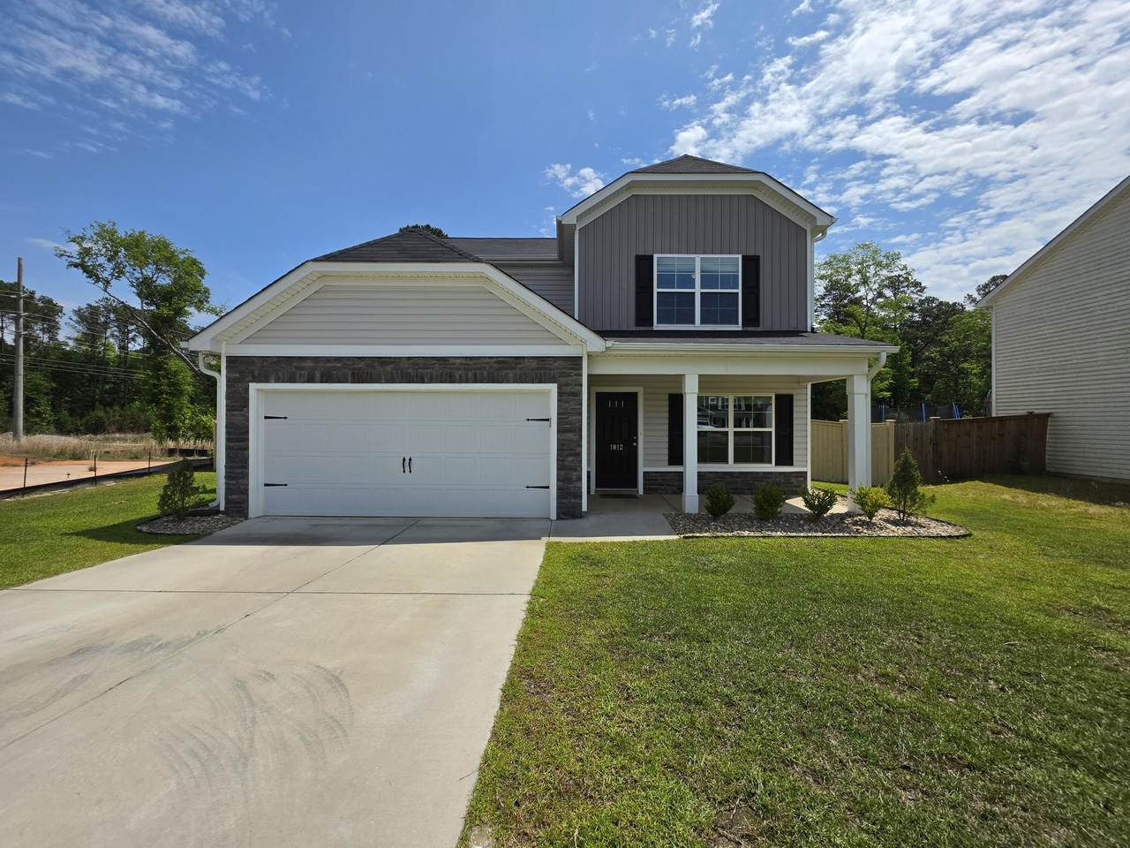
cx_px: 565
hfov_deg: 106.2
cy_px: 424
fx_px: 424
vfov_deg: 89.9
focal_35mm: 13
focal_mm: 2.2
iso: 32
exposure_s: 1/3569
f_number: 1.9
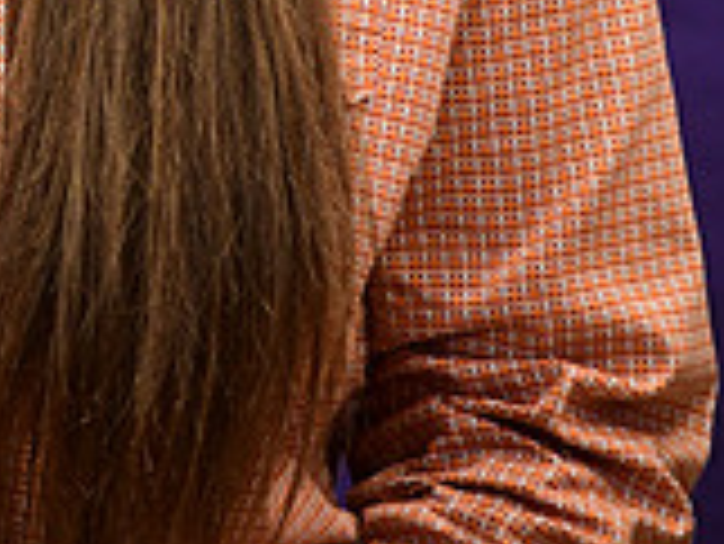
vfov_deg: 3.4
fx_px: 9042
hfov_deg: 4.6
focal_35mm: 432
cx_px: -110
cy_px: -706
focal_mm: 125
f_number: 4.5
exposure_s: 1/250
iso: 3200
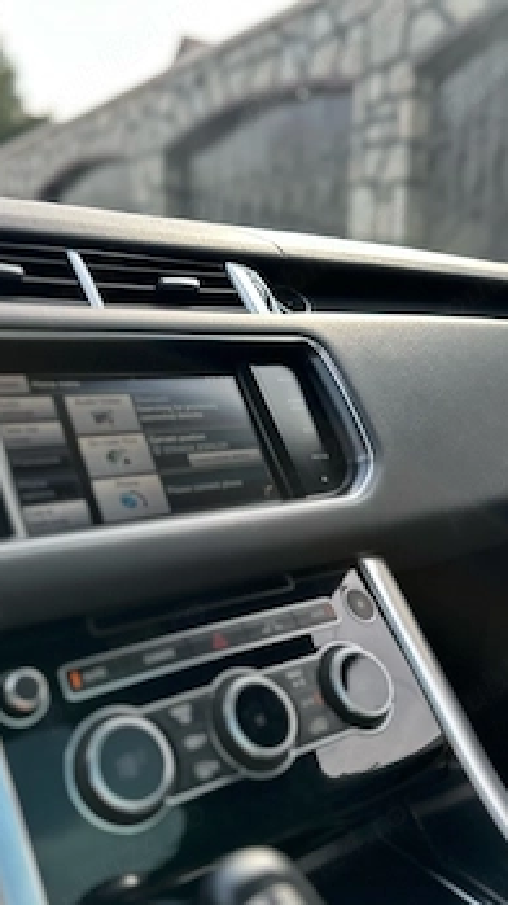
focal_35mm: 30
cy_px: 493
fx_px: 719
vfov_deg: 64.2
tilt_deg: -9.2
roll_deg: +2.6
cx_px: 174
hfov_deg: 38.5
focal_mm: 6.86
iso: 80
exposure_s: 1/415
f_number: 1.78
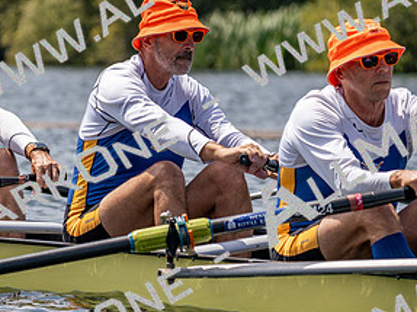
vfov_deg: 3.8
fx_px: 4732
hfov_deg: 5.0
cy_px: 111
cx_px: 137
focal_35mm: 393
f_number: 5.6
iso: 200
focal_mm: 202
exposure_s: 1/2000
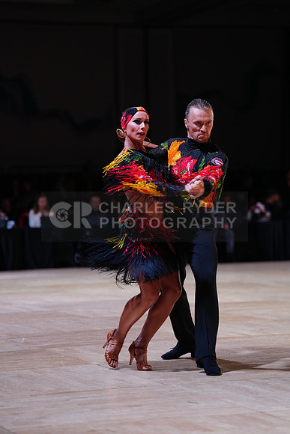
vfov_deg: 17.8
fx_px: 1389
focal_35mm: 115
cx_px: 145
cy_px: 217
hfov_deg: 11.9
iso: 800
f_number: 2.8
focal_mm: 115
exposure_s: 1/500
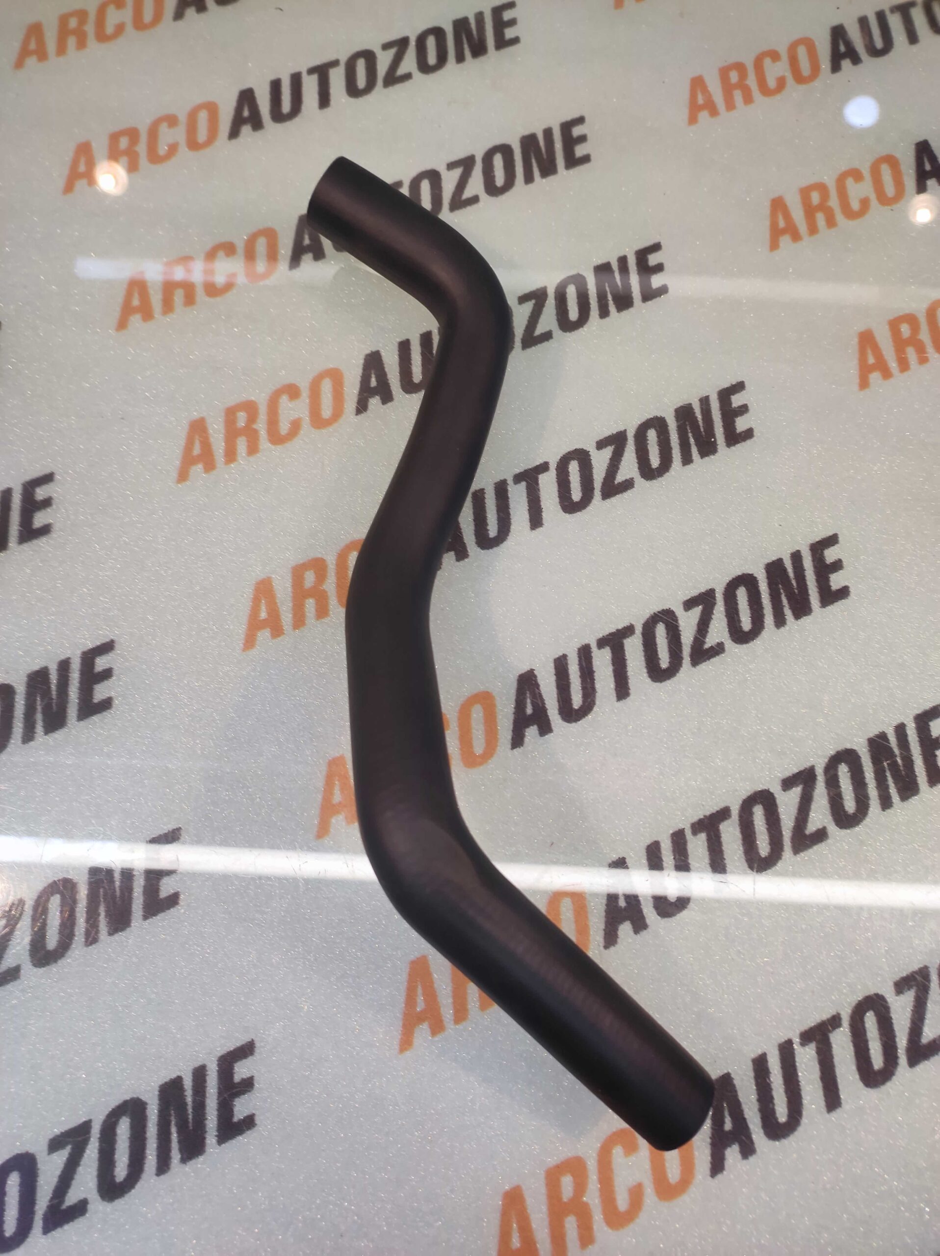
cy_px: 628
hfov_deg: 74.7
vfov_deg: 91.1
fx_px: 616
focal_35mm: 17
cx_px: 470
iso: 101
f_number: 1.79
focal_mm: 4.74
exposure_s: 1/33
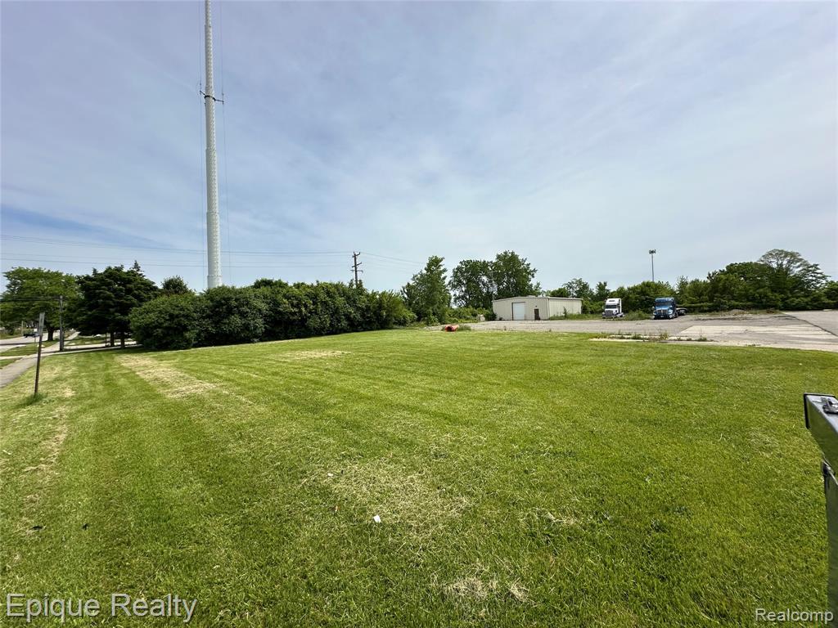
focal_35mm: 14
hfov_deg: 102.1
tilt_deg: +0.3
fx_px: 339
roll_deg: +1.9
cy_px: 314
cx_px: 419
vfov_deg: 85.7
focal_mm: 2.22
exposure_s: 1/2681
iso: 40
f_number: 2.2
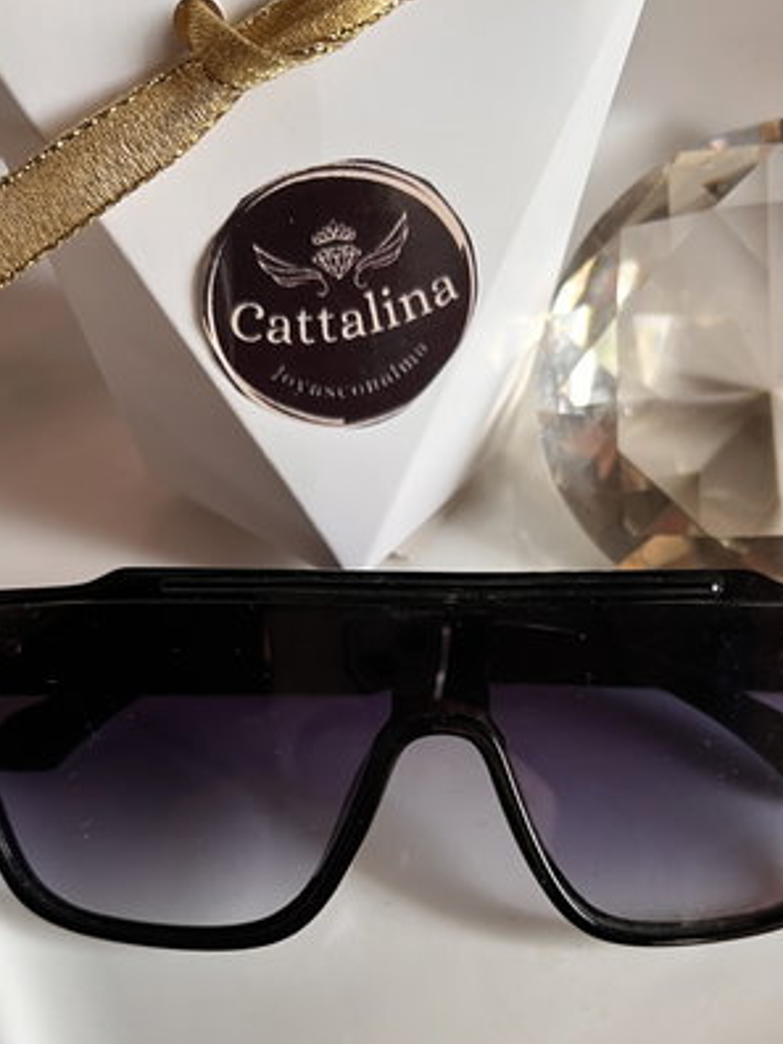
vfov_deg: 51.6
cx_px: 422
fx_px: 1056
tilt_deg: -62.4
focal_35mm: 35
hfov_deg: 40.7
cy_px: 697
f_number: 1.6
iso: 125
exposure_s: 1/64
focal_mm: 5.1
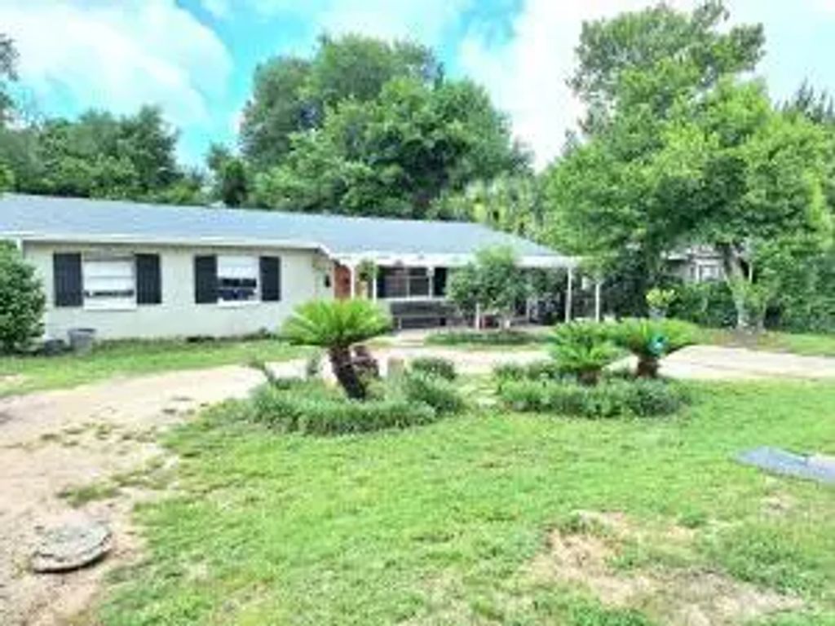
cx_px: 418
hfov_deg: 73.9
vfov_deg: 58.9
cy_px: 313
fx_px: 555
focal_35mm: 23
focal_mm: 5.54
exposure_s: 1/1429
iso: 40
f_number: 1.8
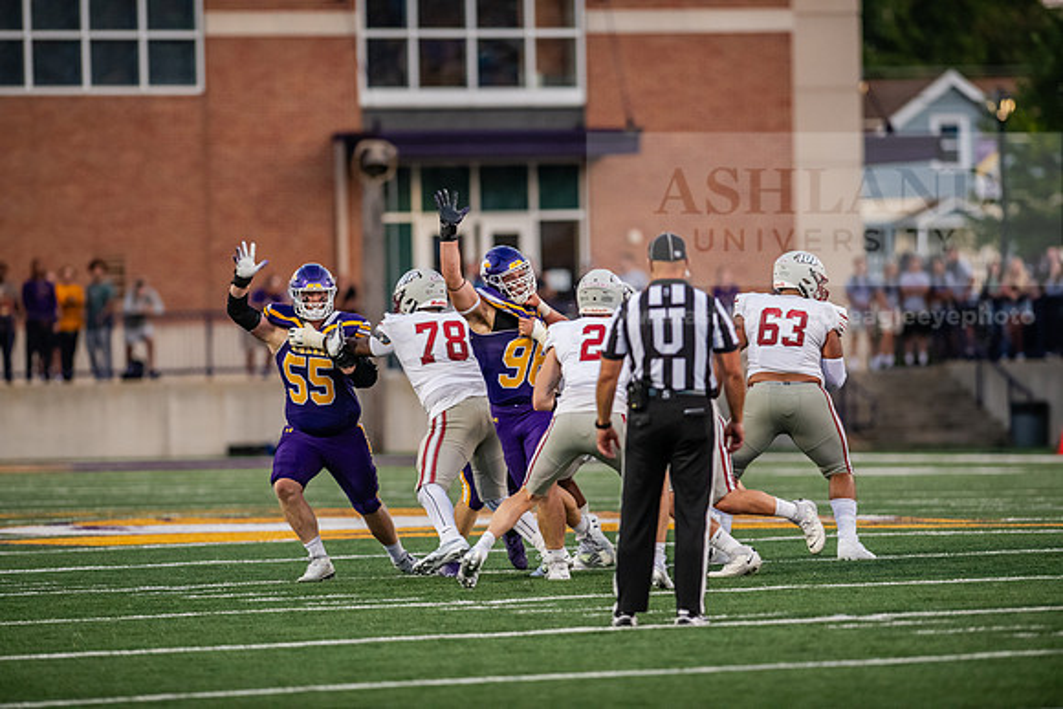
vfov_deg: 4.6
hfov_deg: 6.9
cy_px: 354
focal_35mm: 300
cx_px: 532
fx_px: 8860
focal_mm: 300
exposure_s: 1/1000
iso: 3200
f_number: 3.2
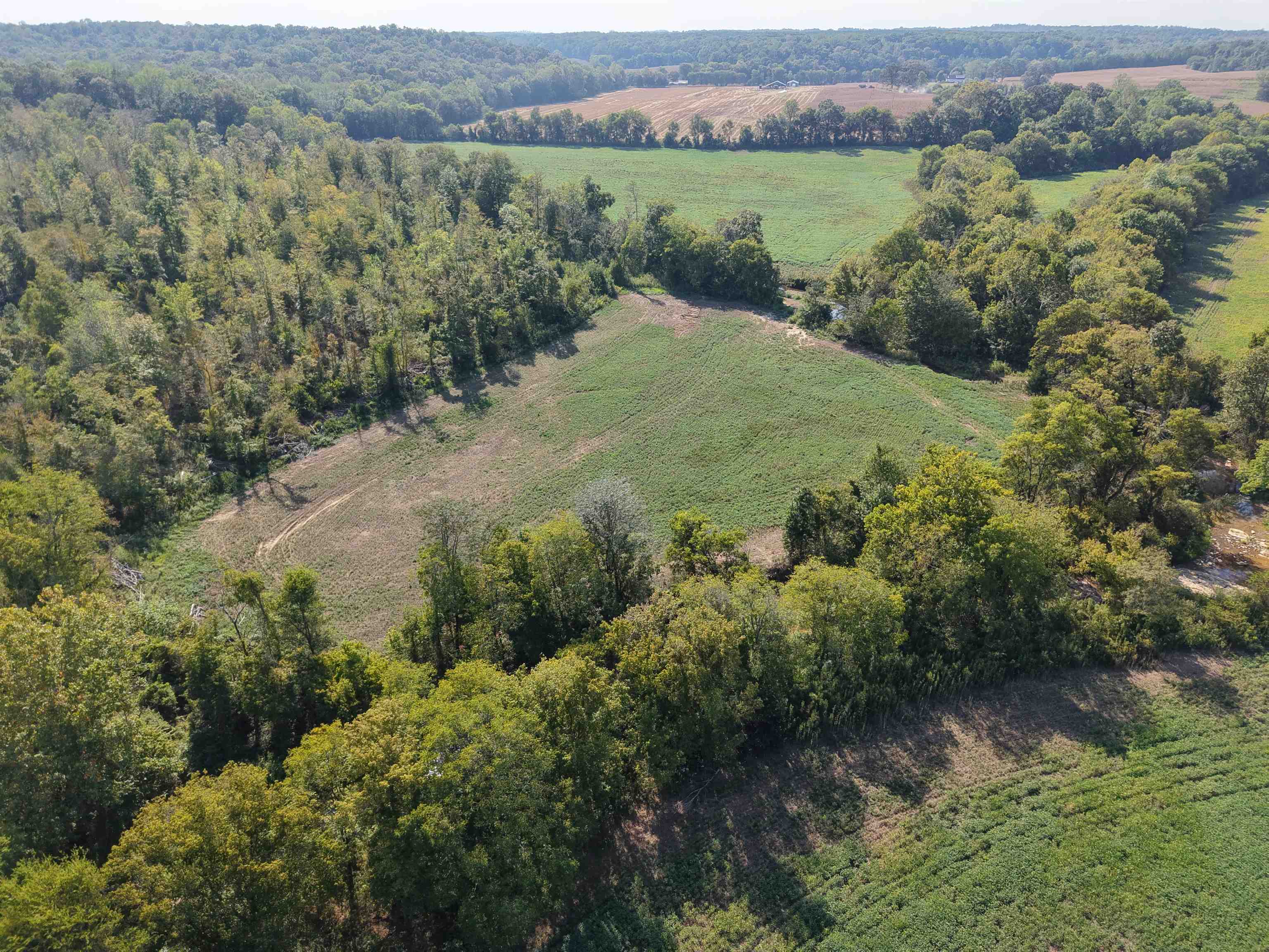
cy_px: 476
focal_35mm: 24
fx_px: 880
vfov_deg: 56.8
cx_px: 634
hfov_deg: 71.6
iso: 410
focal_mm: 8.67
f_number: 1.8
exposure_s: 1/4000
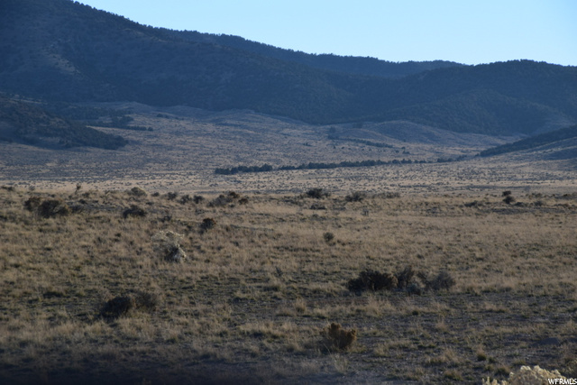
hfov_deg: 9.5
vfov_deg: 6.3
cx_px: 288
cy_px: 192
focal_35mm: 218
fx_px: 3487
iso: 400
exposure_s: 1/400
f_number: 11
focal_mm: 145
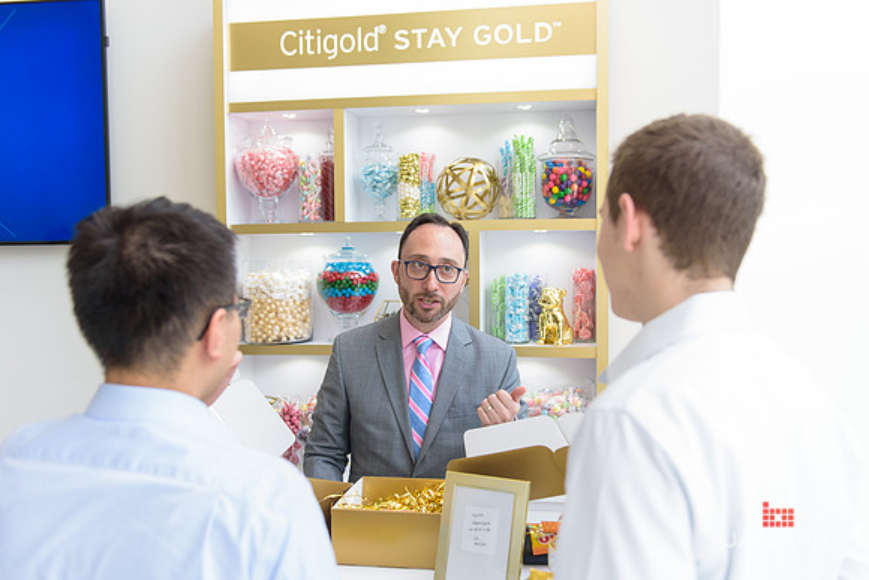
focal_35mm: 35
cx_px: 434
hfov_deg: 54.4
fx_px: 845
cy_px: 290
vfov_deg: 37.9
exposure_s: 1/250
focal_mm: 35
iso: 500
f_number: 3.2
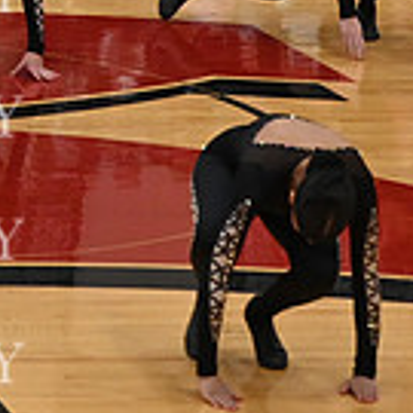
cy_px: -69
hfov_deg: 4.5
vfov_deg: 4.6
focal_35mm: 383
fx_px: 5170
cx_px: -419
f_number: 4
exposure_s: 1/400
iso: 3200
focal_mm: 70
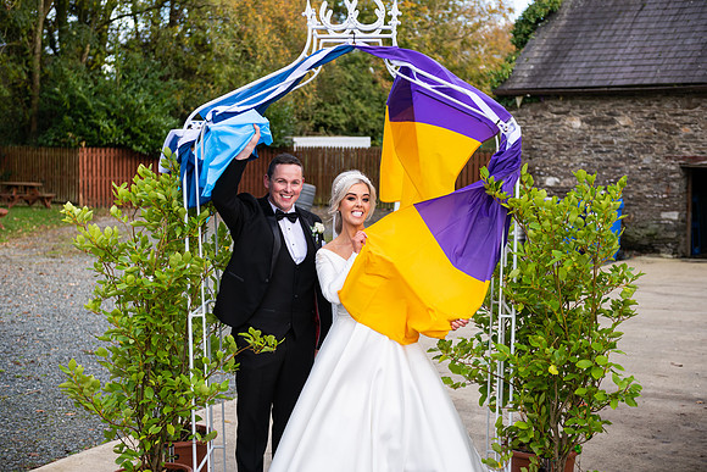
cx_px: 354
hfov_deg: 35.6
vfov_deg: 24.2
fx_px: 1100
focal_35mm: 56
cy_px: 236
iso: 160
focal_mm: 56
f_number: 3.5
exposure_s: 1/320
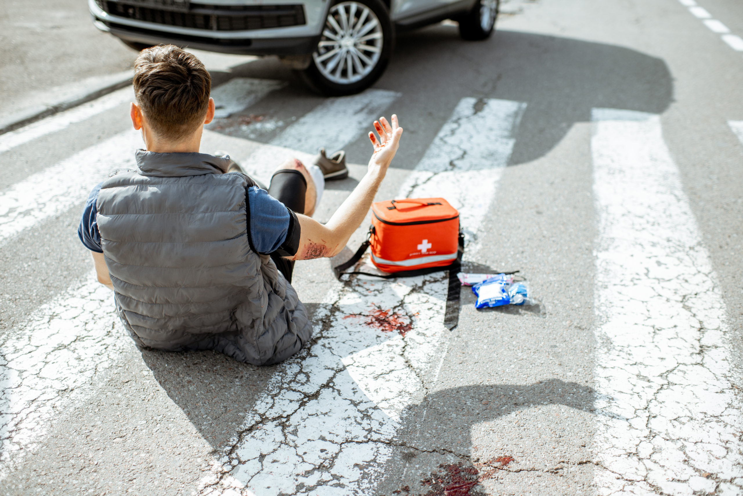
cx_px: 372
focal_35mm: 35
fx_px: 723
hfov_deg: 54.4
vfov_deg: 37.9
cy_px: 248
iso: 200
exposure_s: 1/3200
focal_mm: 35
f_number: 2.2
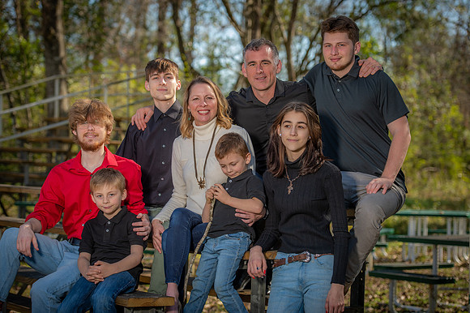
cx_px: 235
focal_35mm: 92
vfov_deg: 14.8
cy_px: 156
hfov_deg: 22.2
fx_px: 1200
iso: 50
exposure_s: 1/250
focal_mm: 92
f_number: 4
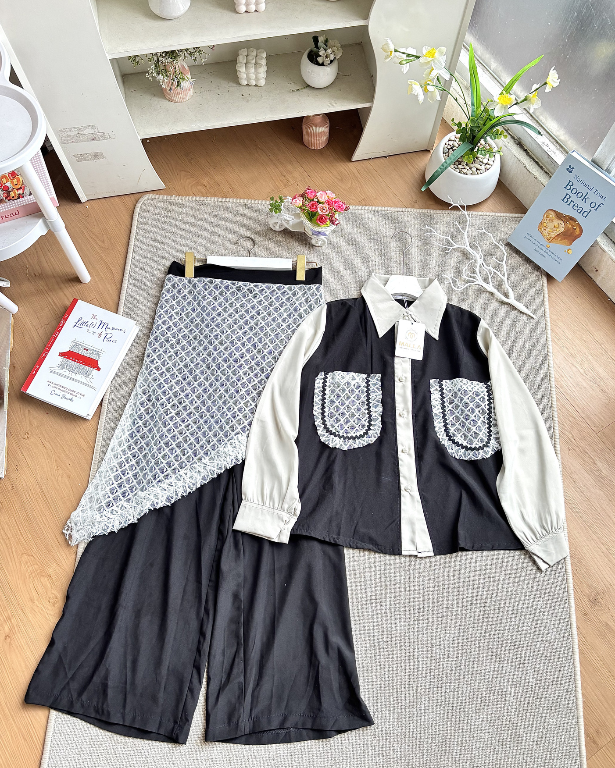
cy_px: 390
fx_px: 637
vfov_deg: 62.2
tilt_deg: -69.5
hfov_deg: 51.5
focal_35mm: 28
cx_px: 310
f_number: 1.6
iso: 160
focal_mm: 5.96
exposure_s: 1/60
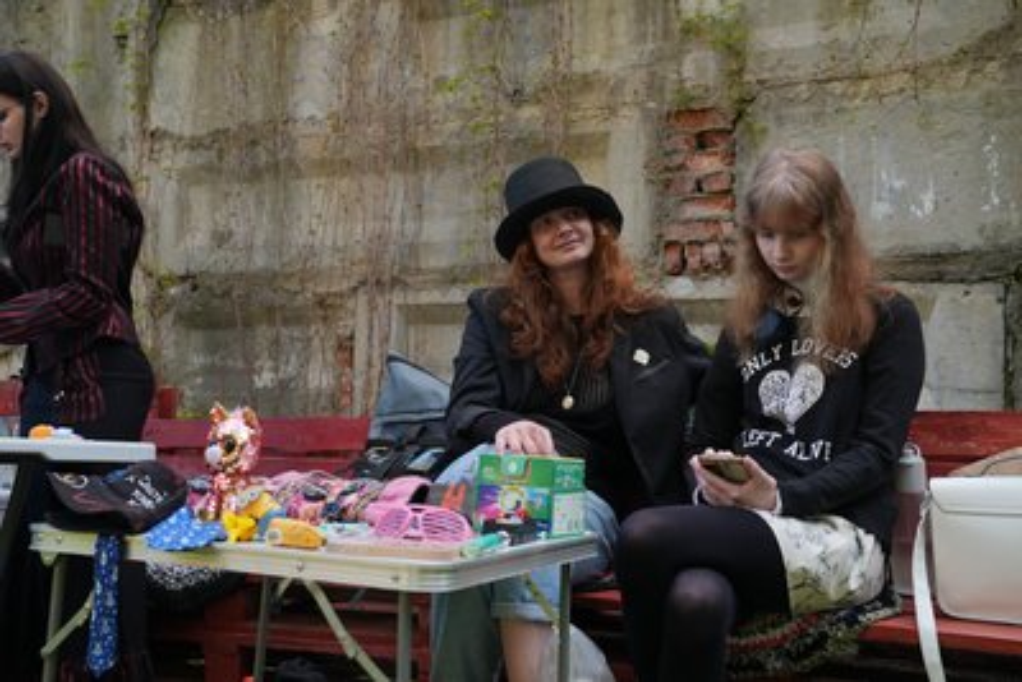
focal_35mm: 40
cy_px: 341
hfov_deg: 48.4
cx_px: 511
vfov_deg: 33.4
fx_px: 1136
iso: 160
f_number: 4.5
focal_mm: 40
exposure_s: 1/50
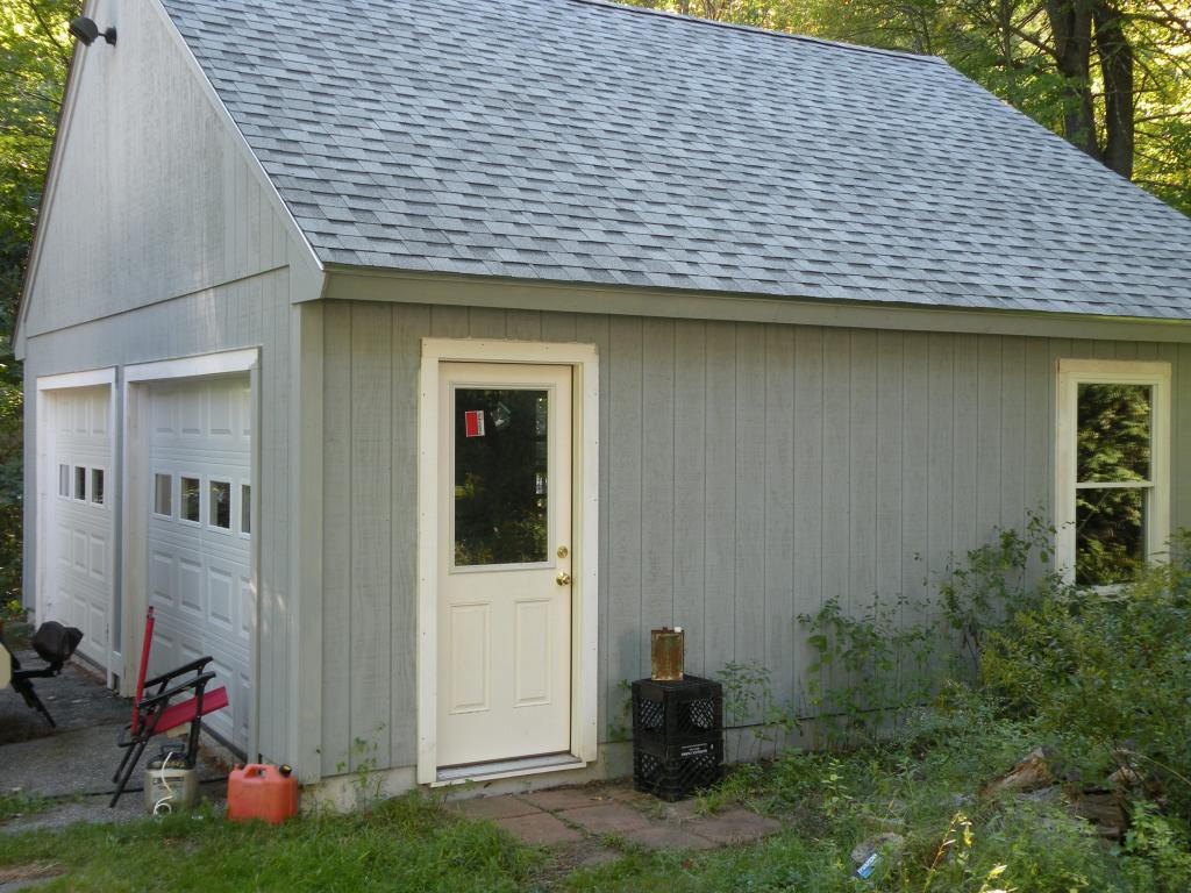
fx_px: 1445
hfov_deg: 44.8
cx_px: 596
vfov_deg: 34.3
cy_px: 446
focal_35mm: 42
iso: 101
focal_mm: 7.4
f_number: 3.2
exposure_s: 1/59.7
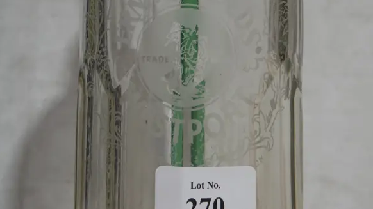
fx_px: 682
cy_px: -6
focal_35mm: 69
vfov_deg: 17.0
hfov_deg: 30.5
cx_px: 158
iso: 250
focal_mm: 18
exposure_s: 1/60
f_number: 4
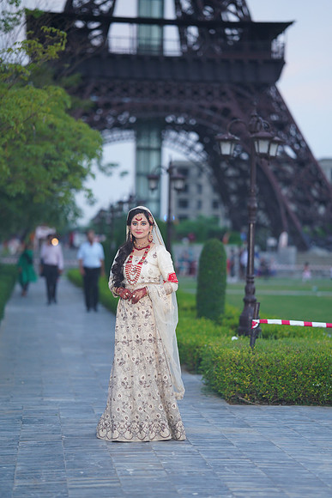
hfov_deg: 16.1
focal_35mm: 85
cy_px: 249
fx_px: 1175
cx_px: 166
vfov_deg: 23.9
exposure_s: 1/200
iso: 400
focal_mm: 85
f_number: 1.4
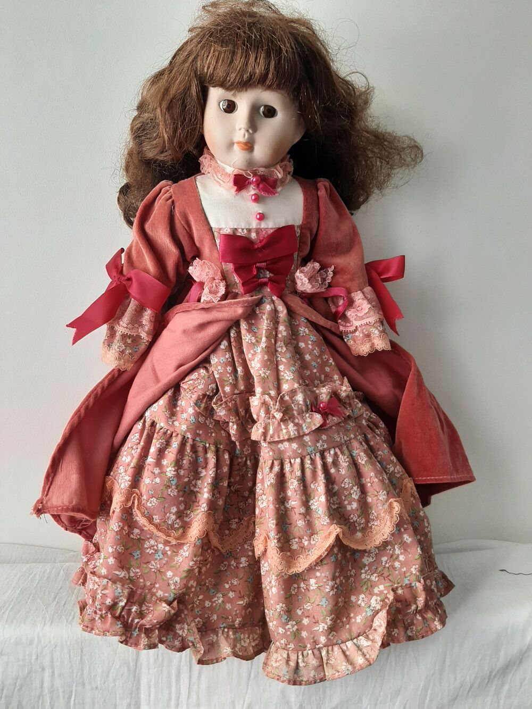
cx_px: 266
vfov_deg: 67.3
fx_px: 533
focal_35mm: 26
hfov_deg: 53.1
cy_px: 354
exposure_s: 1/100
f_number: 1.7
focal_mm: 3.93
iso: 80
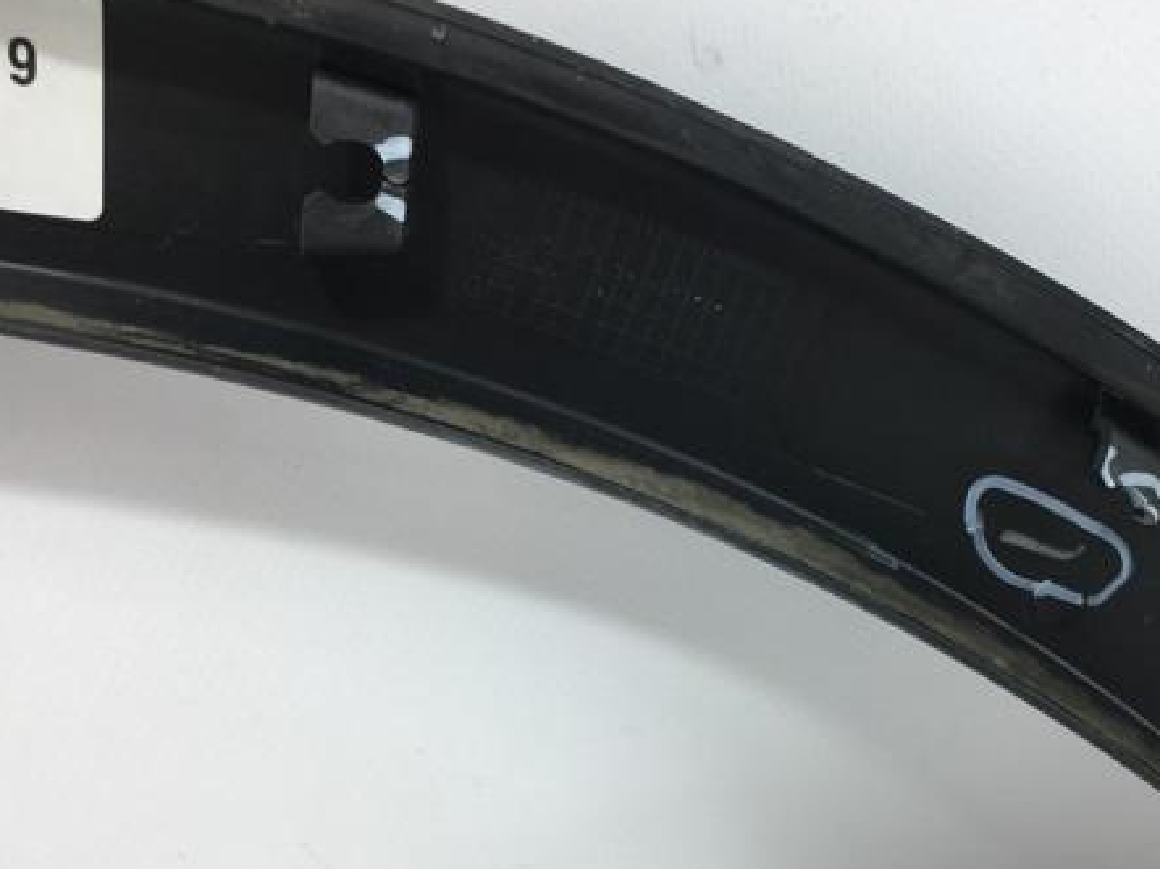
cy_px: 528
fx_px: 1407
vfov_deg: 34.2
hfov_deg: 44.3
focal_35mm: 42
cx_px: 745
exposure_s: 1/103
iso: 25
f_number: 2.2
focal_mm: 4.15
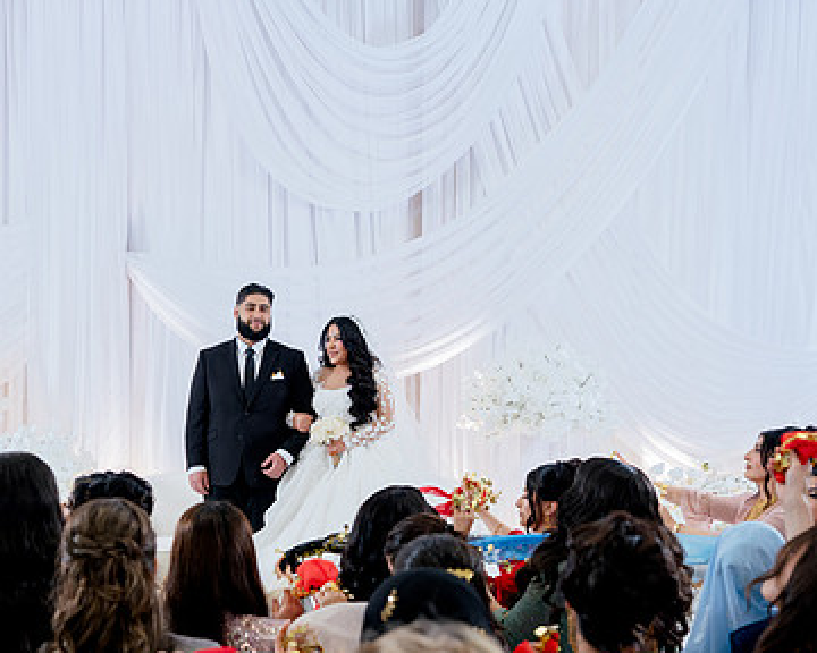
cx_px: 266
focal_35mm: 47
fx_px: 1136
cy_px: 482
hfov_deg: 39.0
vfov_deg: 31.6
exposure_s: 1/160
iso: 800
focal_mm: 28
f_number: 2.8
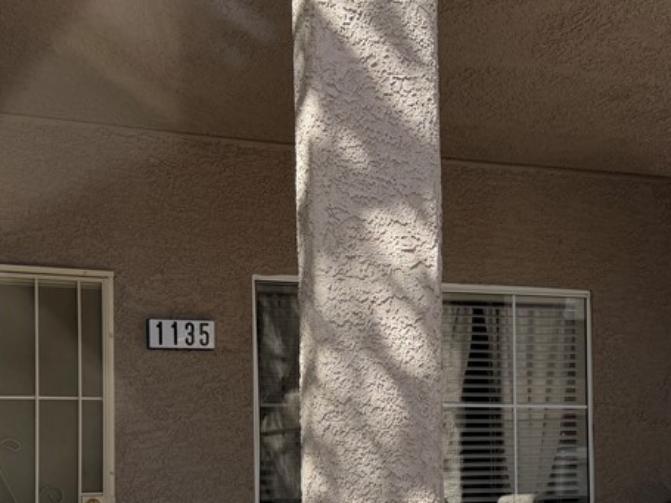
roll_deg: +1.4
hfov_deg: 35.5
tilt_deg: +2.4
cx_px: 345
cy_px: 440
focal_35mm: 54
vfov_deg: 26.2
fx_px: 1046
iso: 80
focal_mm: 6.76
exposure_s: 1/1314
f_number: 1.78
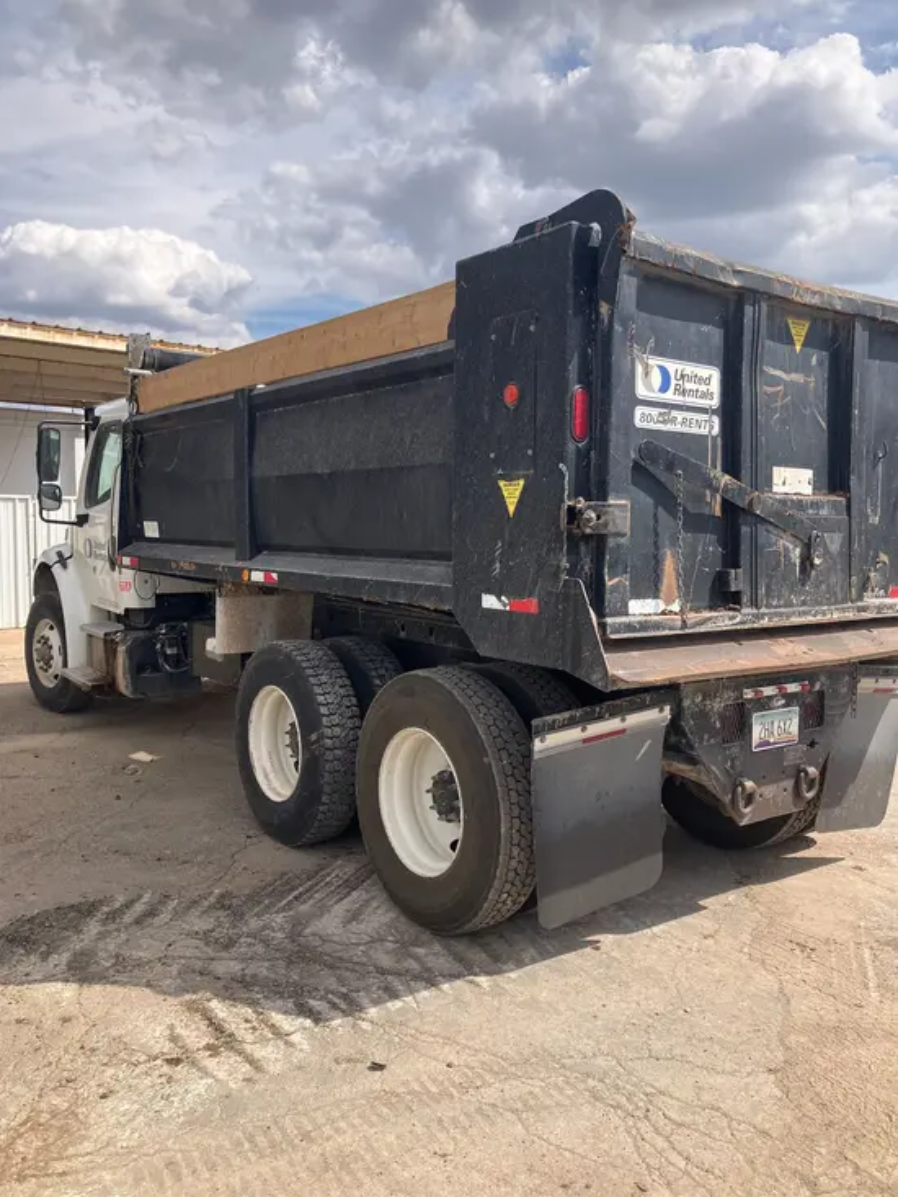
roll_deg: +1.5
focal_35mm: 28
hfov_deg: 49.8
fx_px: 968
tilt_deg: -2.1
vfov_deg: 63.4
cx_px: 449
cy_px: 598
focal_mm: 3.99
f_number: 1.8
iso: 32
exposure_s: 1/1675
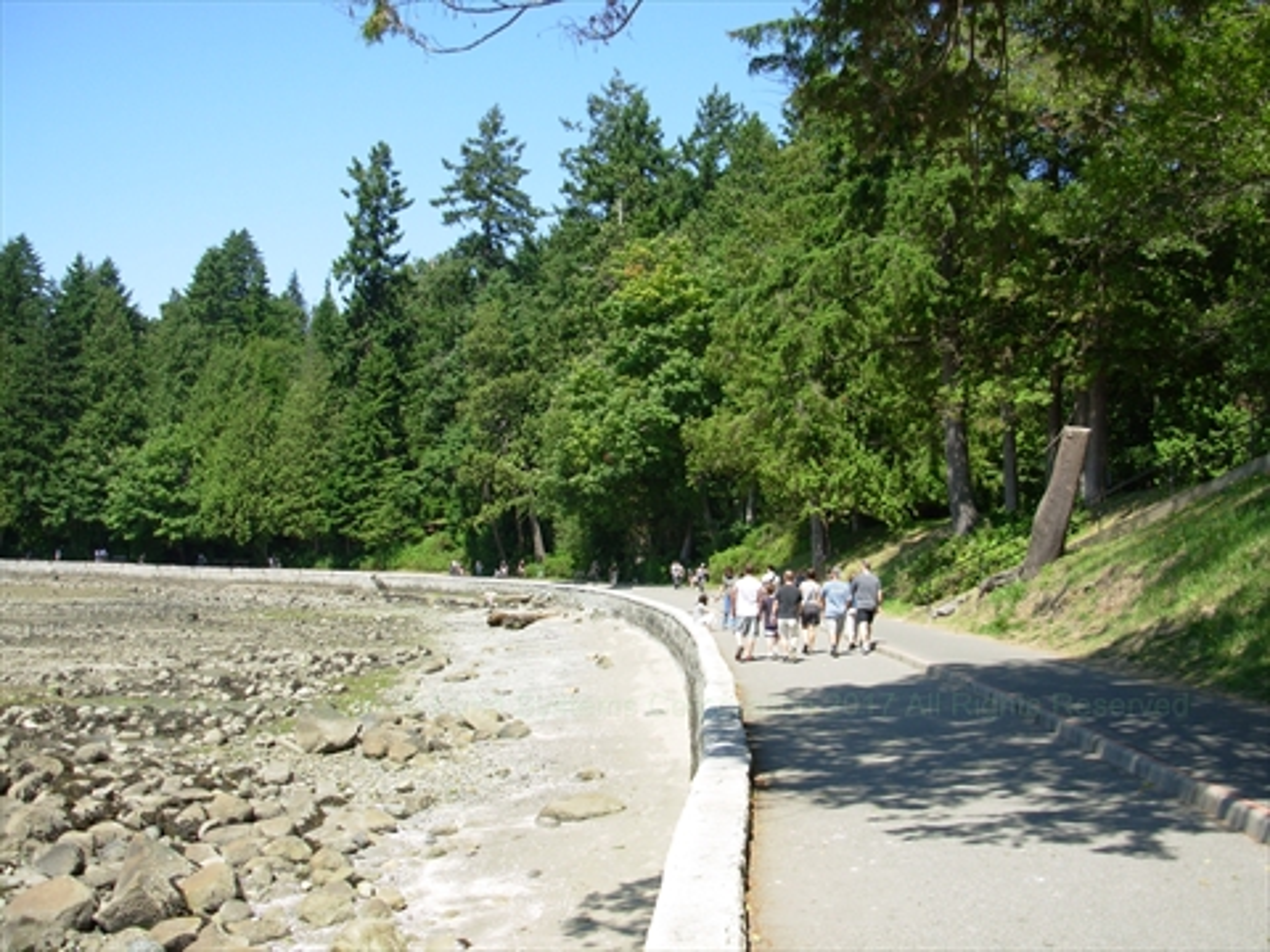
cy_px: 476
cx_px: 635
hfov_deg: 49.0
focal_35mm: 38
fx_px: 1394
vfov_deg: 37.7
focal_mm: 6.3
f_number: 2.9
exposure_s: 1/609
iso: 50
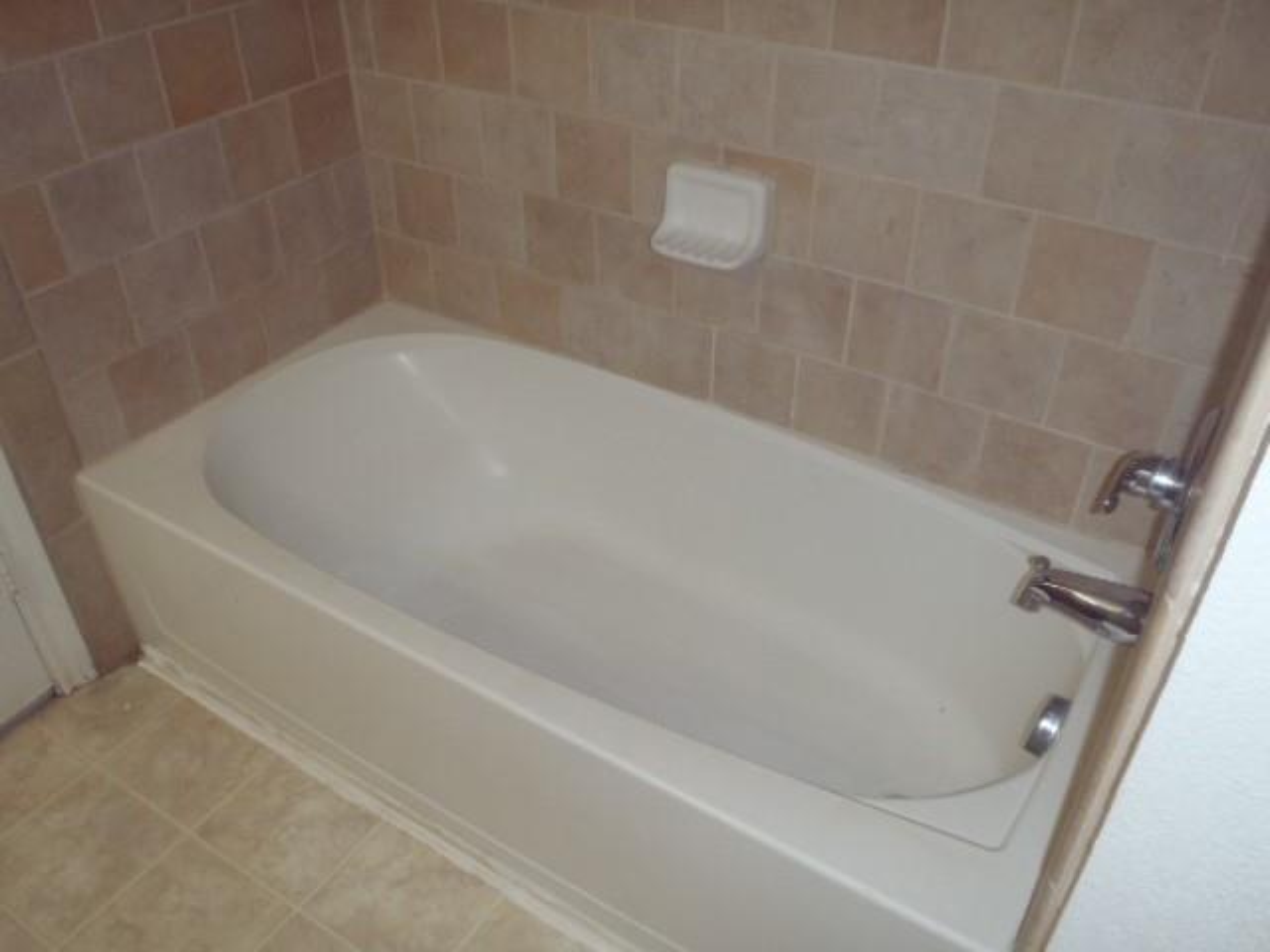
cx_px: 635
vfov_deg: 49.7
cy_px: 476
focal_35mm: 28
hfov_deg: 63.4
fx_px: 1027
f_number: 3.9
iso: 250
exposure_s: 1/30
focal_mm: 5
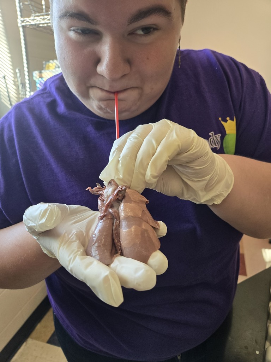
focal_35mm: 23
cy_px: 181
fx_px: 240
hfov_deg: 58.9
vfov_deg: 73.9
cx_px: 136
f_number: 1.8
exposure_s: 1/120
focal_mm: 5.4
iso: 125
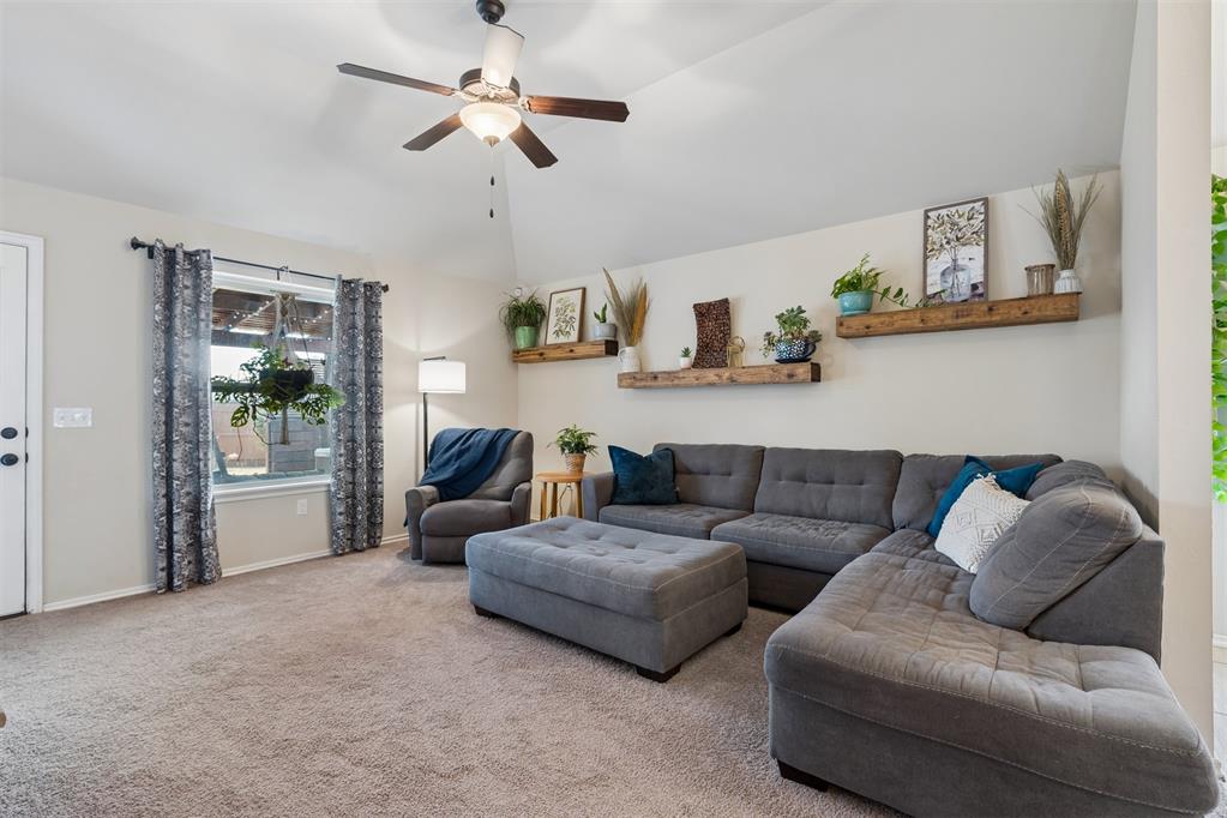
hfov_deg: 96.7
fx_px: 545
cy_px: 409
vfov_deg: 73.7
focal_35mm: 16
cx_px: 614
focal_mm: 16
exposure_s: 1/3.33
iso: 200
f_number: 8
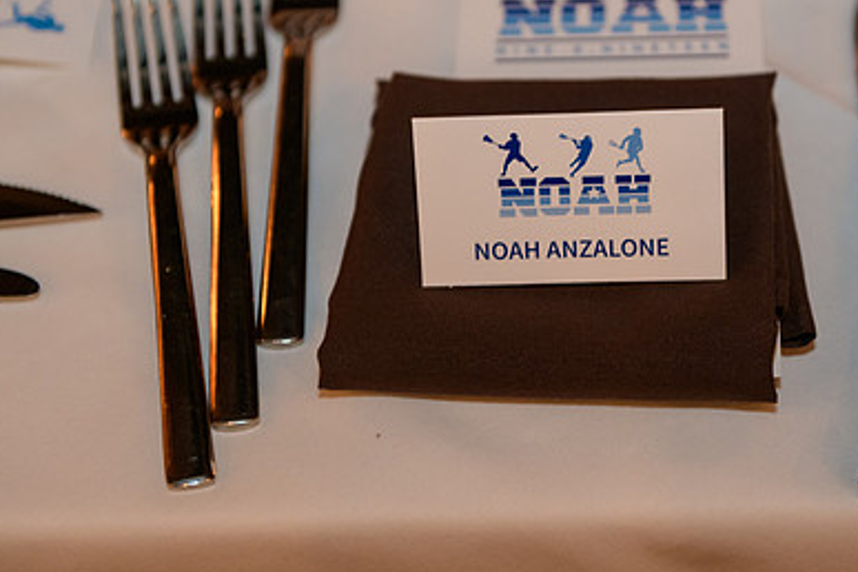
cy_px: 247
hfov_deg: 22.5
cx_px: 592
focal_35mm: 90
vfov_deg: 15.2
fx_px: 2145
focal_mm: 60
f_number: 3.2
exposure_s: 1/125
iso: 1600
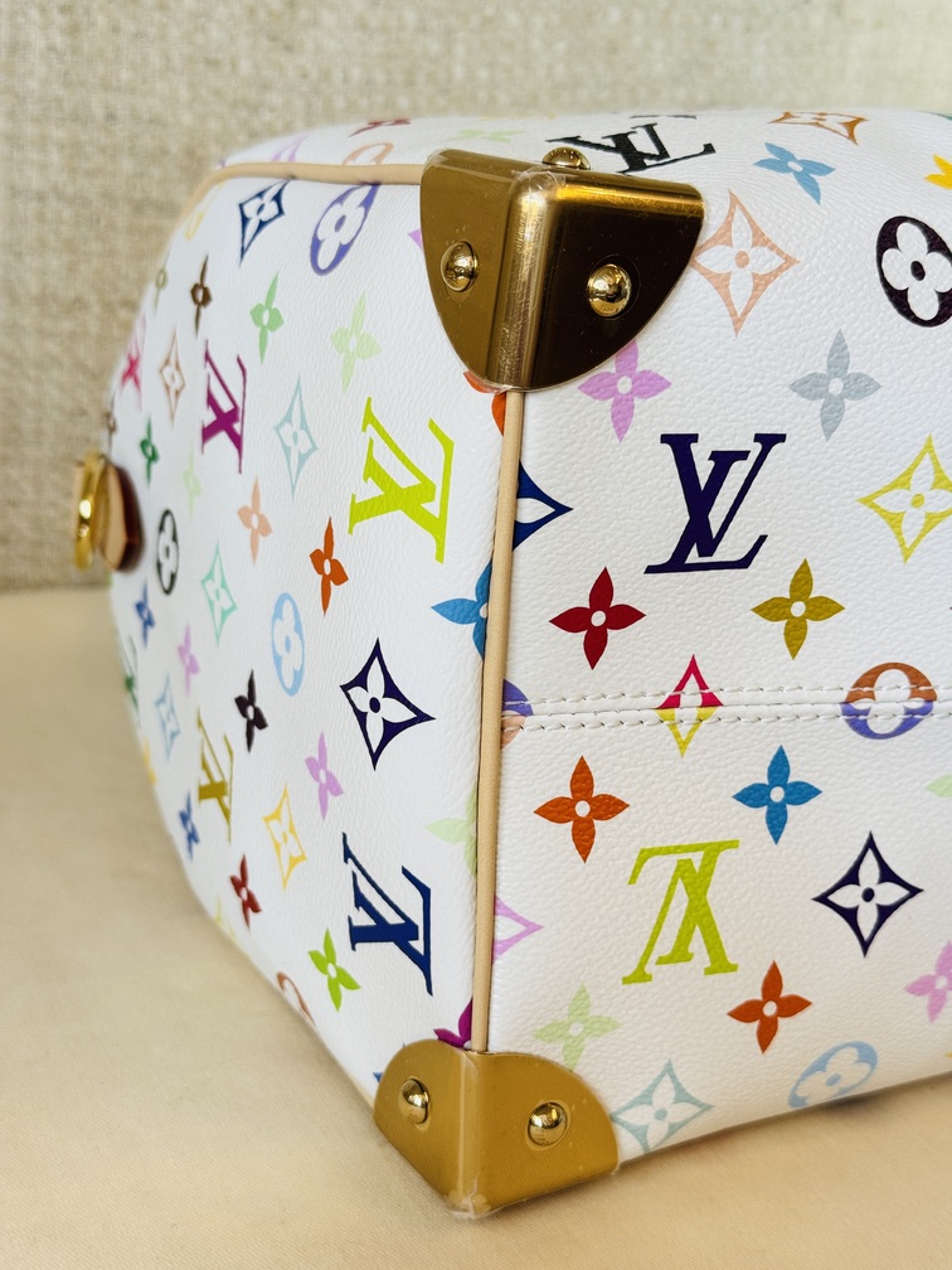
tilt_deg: -17.3
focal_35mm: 48
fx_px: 1760
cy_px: 635
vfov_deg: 39.7
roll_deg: -4.7
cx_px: 476
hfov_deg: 30.3
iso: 50
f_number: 1.78
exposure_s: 1/100
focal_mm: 6.76
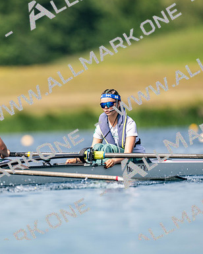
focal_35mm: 849
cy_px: 127
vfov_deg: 2.3
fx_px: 6376
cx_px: 65
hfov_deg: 1.8
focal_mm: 600
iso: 160
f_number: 4
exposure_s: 1/2500
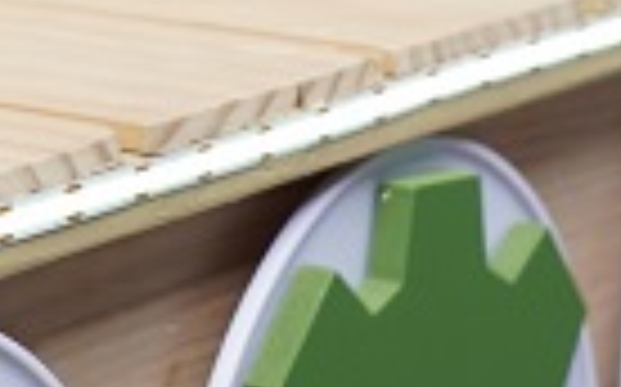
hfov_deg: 9.1
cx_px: -405
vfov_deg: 5.6
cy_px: -652
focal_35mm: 223
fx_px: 3771
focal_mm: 43
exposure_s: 1/160
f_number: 6.3
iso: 100
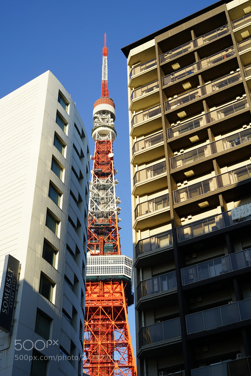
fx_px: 522
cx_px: 126
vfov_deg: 39.6
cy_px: 188
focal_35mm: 50
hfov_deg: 27.0
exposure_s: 1/250
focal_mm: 50
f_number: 8
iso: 200
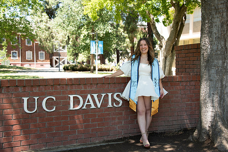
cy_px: 76
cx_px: 114
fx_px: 317
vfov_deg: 27.0
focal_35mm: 50
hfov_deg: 39.6
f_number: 5.6
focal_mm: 50
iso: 640
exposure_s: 1/400
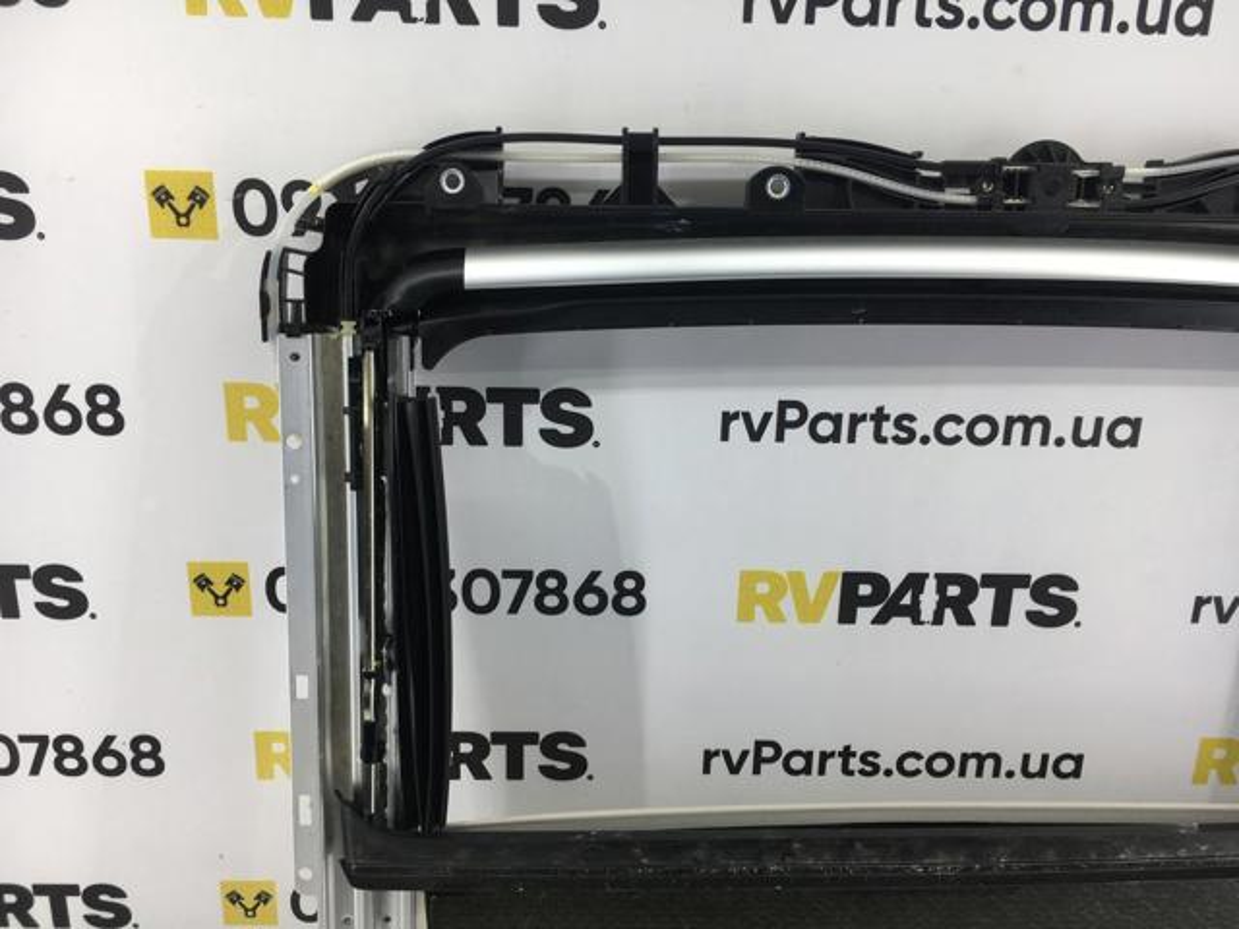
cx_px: 620
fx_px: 1038
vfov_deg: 48.2
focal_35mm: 29
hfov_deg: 61.7
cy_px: 464
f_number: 2.2
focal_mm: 4.15
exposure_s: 1/50
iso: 25
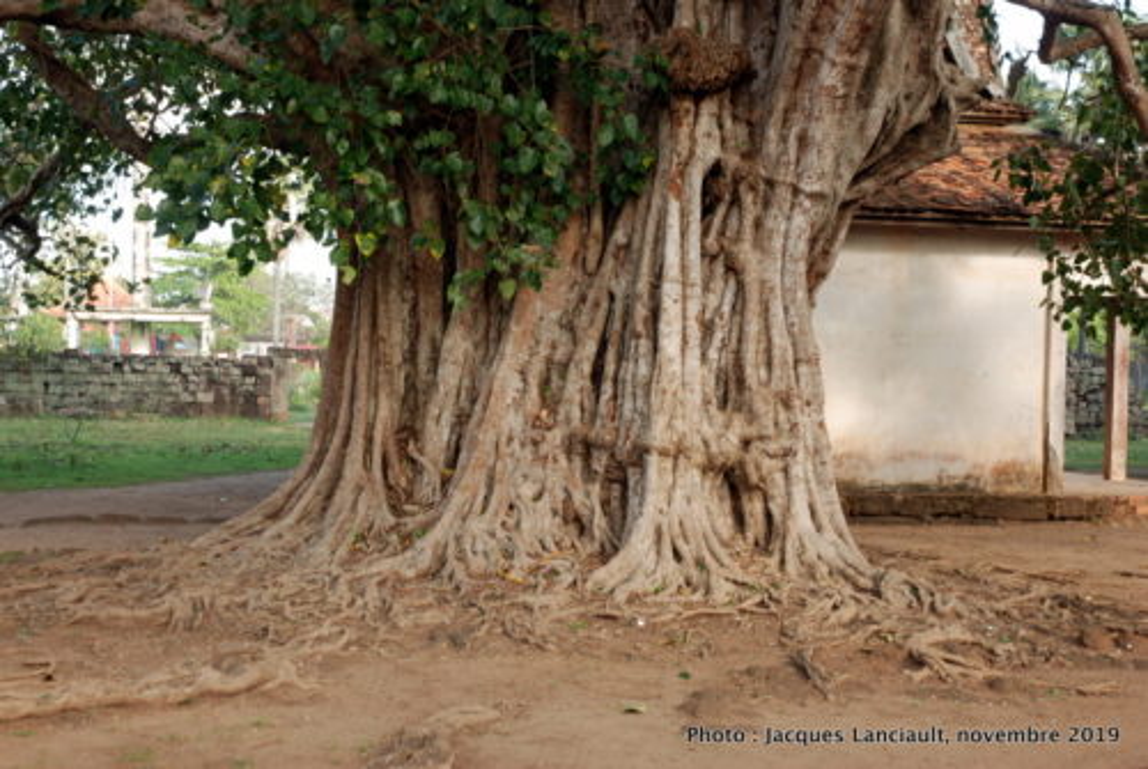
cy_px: 384
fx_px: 1677
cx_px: 574
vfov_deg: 25.8
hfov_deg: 37.8
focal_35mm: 52
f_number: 11
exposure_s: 1/15
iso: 100
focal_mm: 35
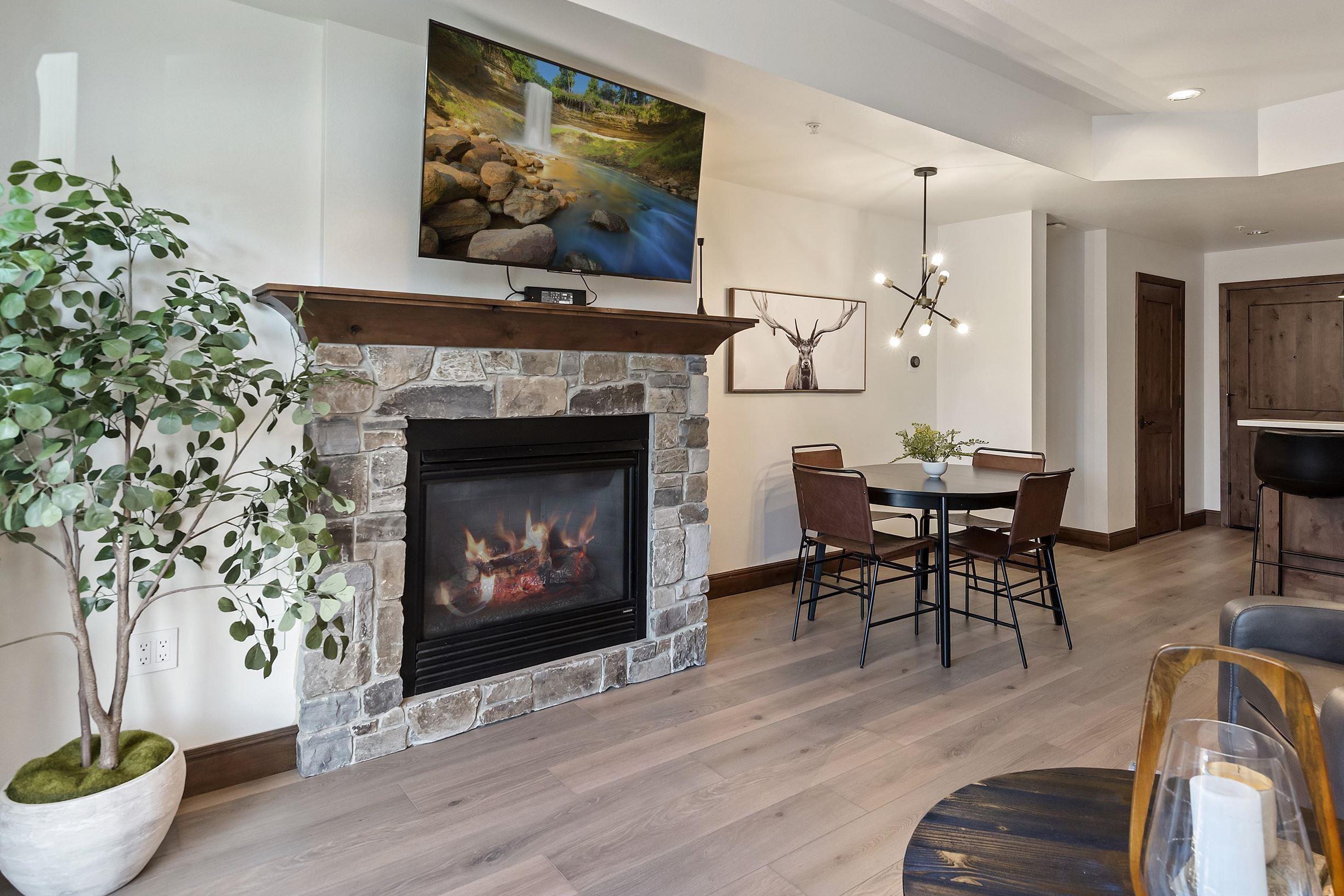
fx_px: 747
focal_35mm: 20
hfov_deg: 84.0
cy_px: 363
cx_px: 674
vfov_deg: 61.5
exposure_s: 1/13
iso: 800
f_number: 7.1
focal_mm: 16
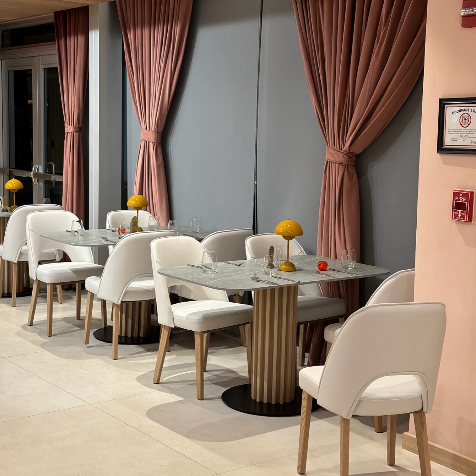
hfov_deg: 30.0
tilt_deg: -5.8
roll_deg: -0.2
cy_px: 212
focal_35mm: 57
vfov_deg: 30.0
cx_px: 238
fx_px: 887
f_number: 1.78
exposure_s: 1/60
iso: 160
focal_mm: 6.86
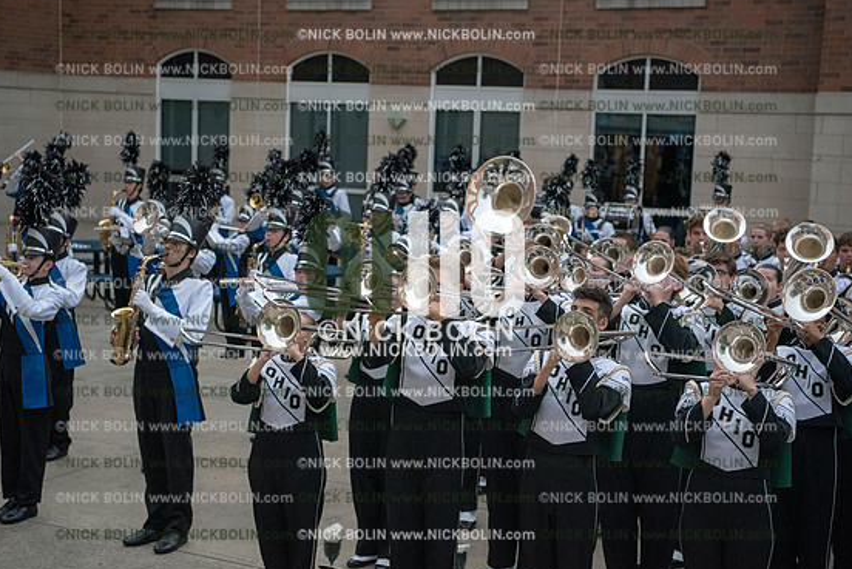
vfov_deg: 21.6
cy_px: 284
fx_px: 1492
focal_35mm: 63
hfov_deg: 31.9
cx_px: 415
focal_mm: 60
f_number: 3.5
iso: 3200
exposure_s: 1/1600
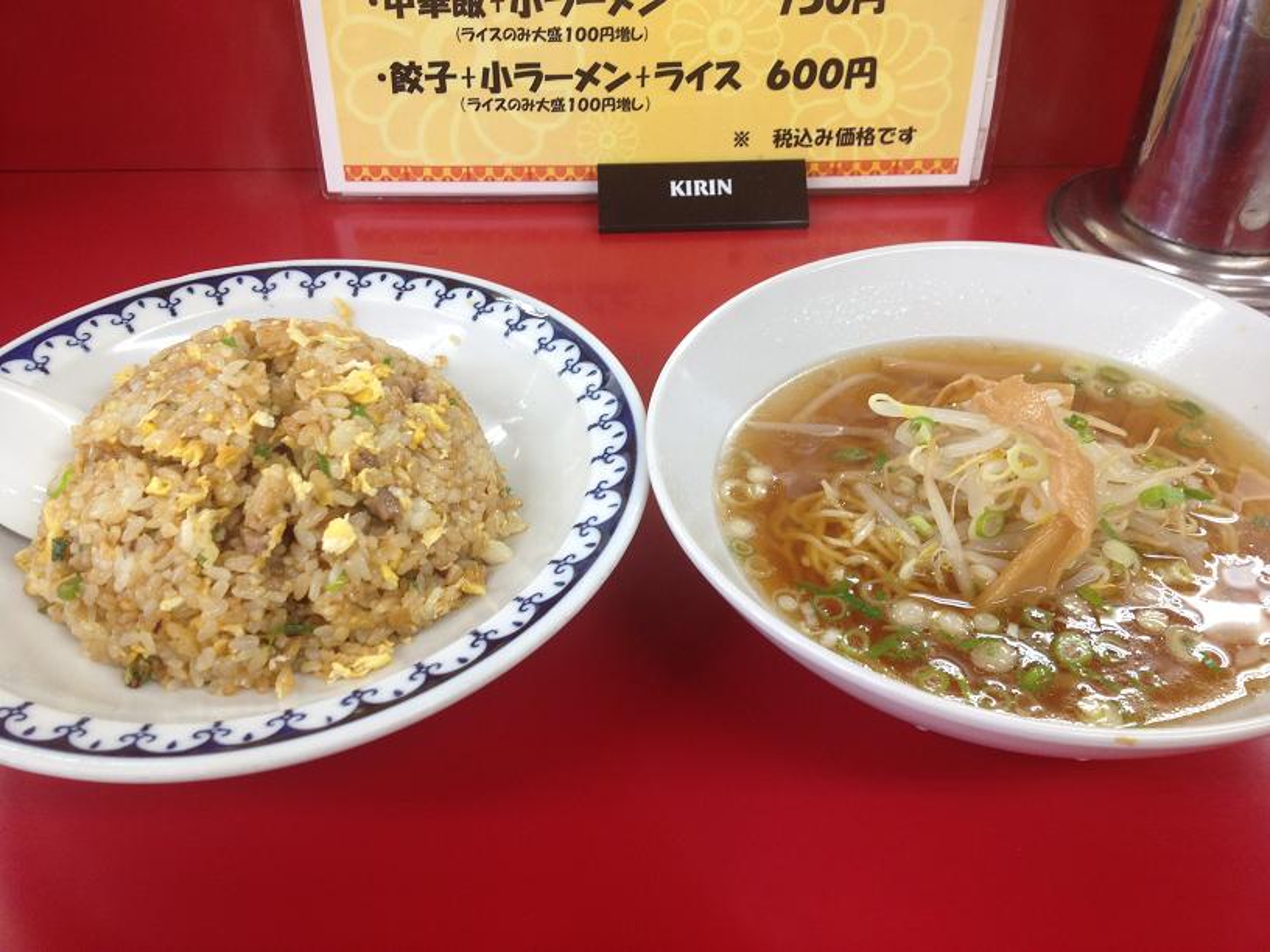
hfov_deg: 52.6
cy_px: 476
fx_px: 1284
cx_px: 635
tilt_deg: -39.1
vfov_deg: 40.7
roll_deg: +1.1
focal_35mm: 35
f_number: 2.4
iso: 50
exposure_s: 1/30
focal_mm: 4.28
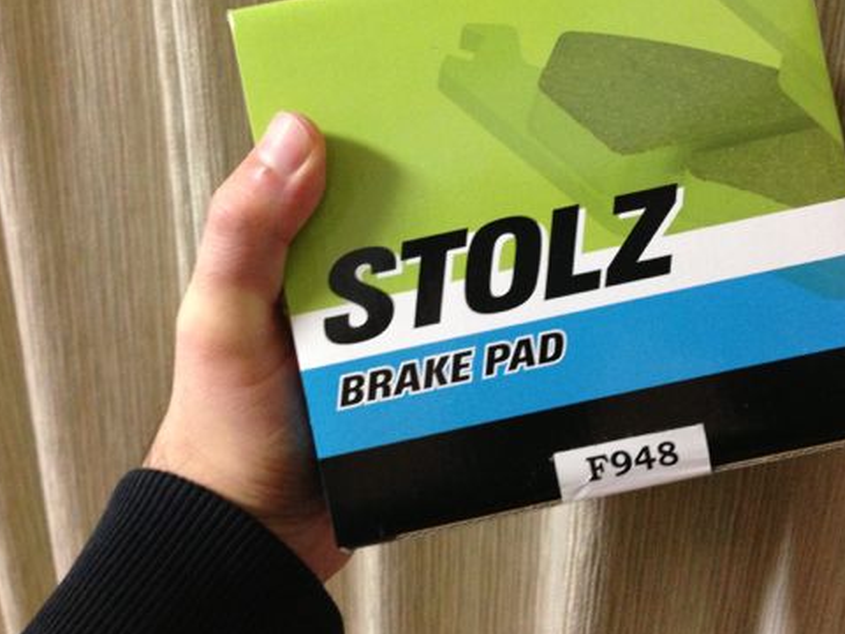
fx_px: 1074
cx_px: 495
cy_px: 218
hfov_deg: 42.8
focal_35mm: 44
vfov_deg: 32.6
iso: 400
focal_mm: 4.13
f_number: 2.4
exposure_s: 1/20
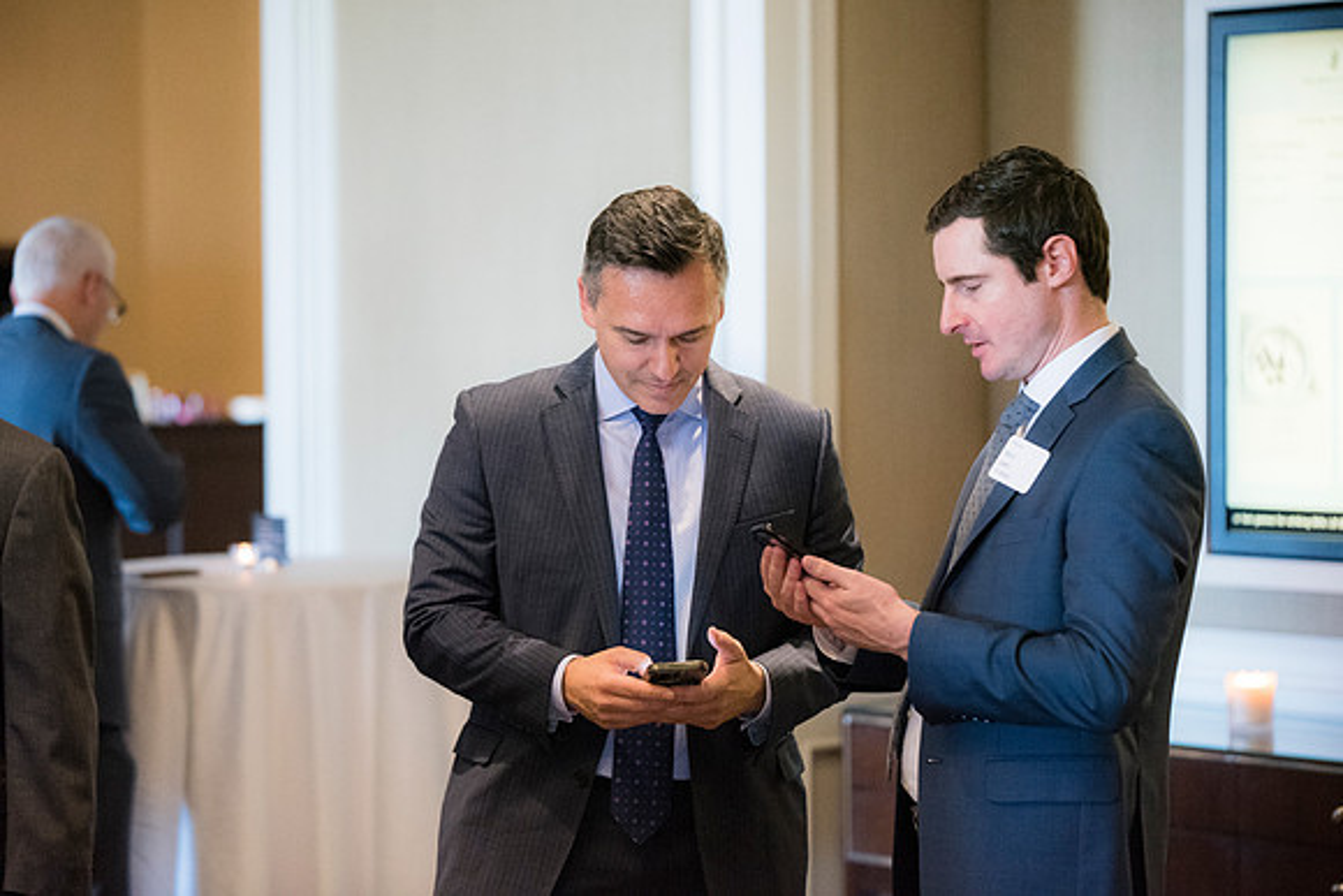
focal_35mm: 120
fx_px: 4478
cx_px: 672
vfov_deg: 11.4
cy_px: 448
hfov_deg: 17.1
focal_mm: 120
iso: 6400
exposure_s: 1/125
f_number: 2.8
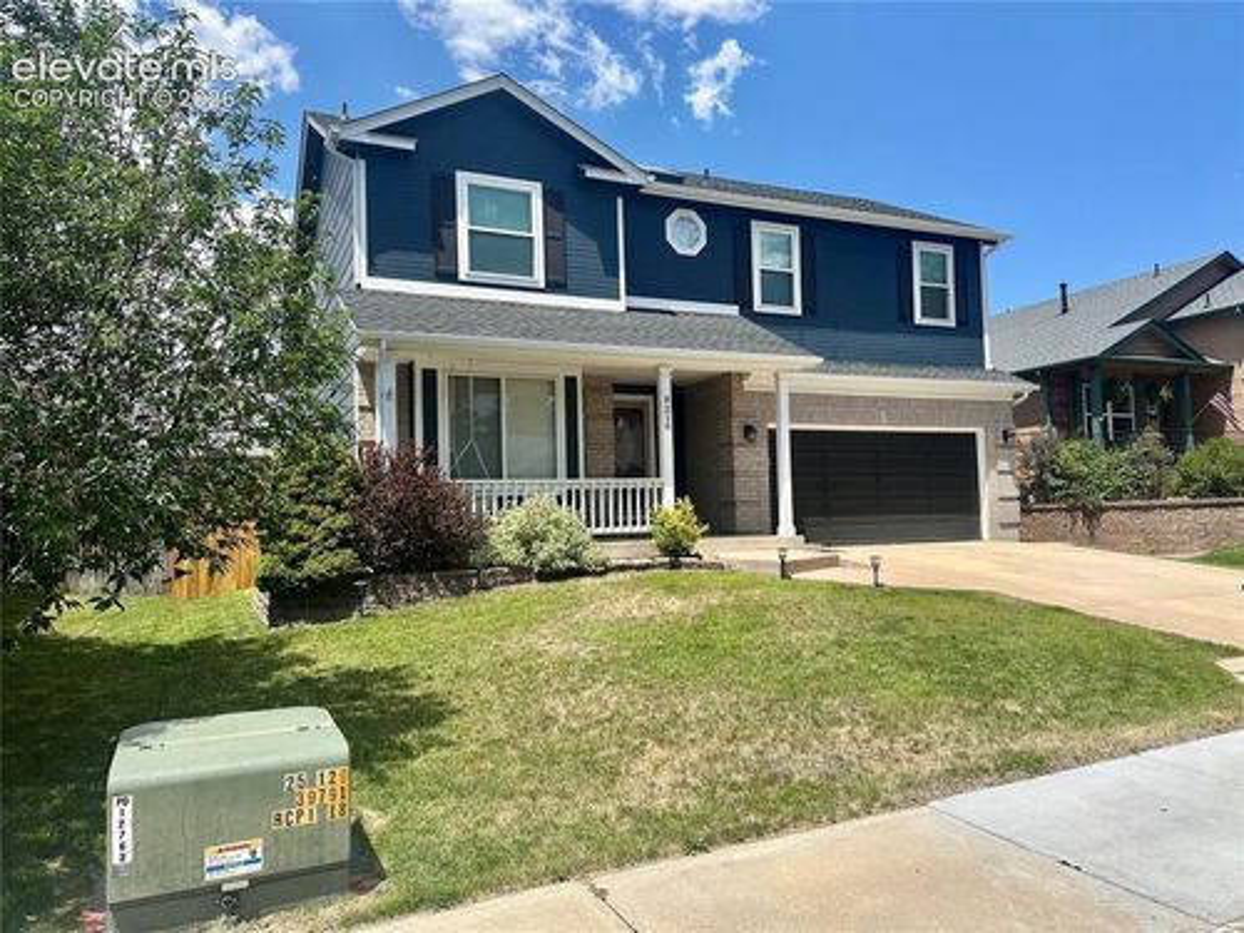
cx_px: 622
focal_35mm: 24
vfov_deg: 56.8
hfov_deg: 71.6
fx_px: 862
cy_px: 466
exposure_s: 1/3356
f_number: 1.78
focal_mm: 6.86
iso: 80
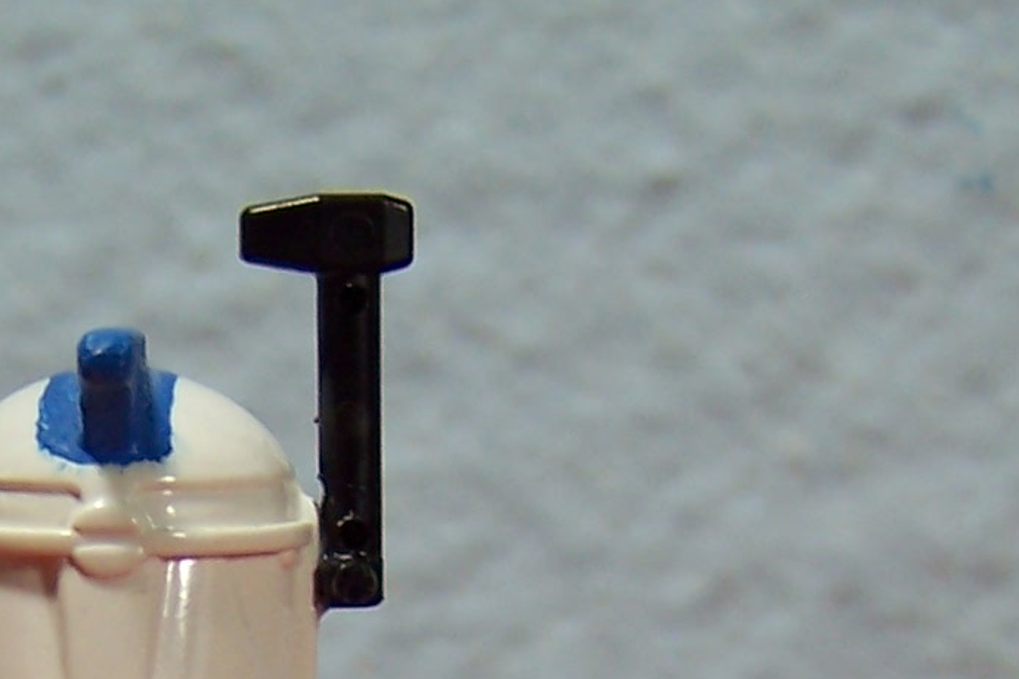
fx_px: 3736
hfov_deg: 15.4
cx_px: 176
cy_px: 937
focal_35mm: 132
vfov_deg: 10.1
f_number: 2.8
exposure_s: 1/45
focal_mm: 6.3
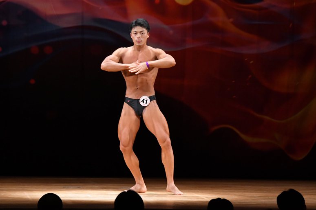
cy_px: 105
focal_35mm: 240
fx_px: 2106
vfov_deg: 5.7
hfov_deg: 8.6
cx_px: 158
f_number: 5.6
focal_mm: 160
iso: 4000
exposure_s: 1/400
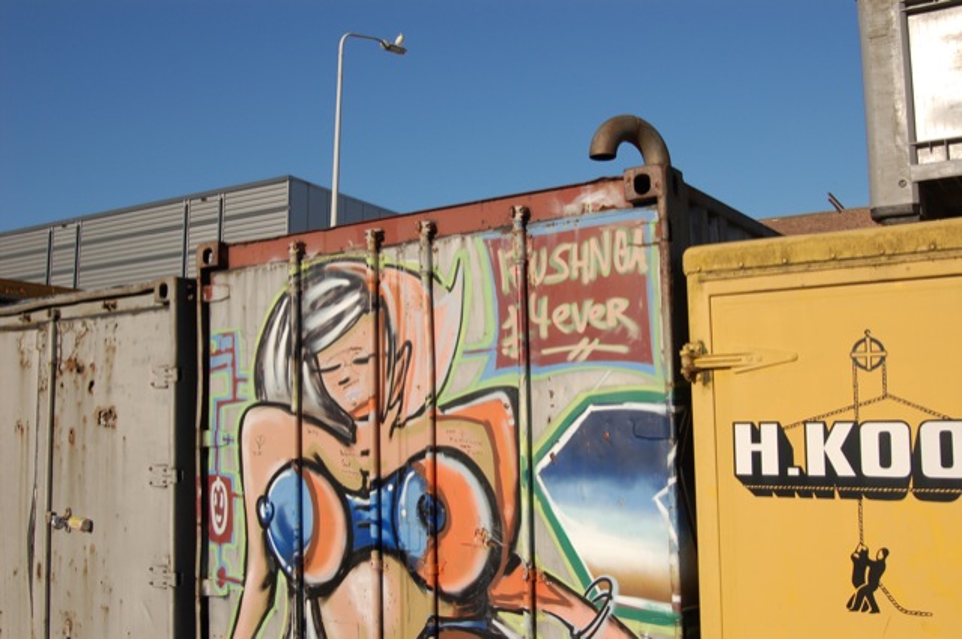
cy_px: 320
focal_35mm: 36
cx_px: 481
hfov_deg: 53.2
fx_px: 961
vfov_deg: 36.8
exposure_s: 1/320
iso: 200
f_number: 9
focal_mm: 24
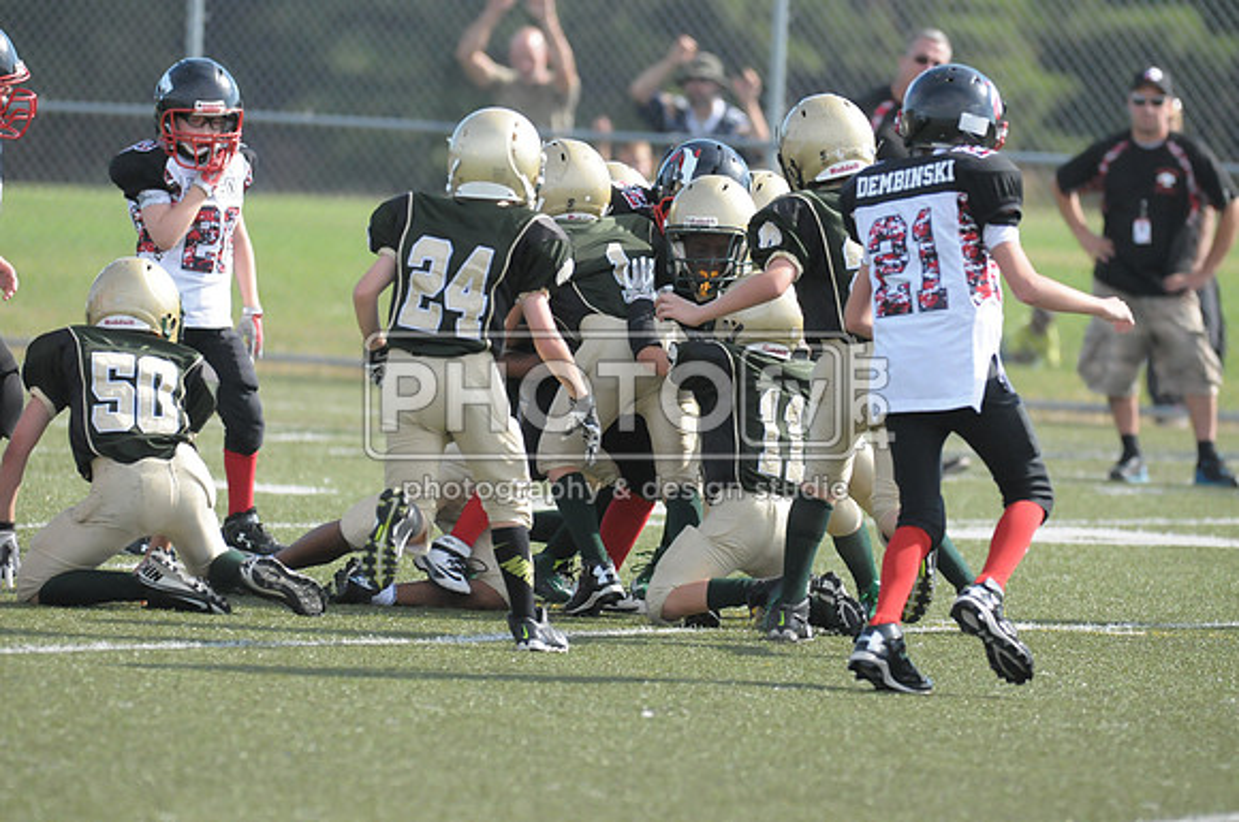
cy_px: 411
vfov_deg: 3.5
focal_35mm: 390
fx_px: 13404
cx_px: 620
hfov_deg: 5.3
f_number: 4
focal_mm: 260
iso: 1600
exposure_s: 1/5000
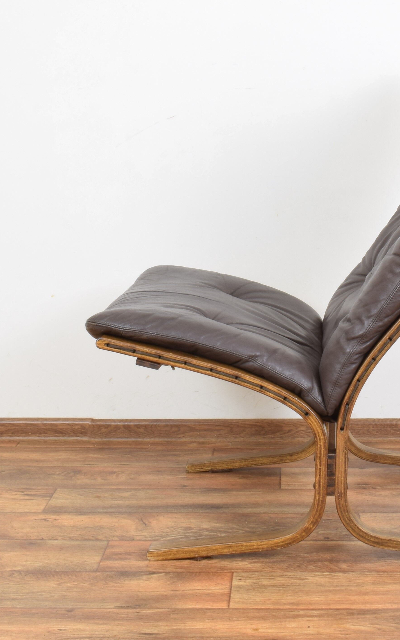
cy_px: 229
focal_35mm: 71
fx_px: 1239
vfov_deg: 28.8
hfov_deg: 18.2
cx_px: 305
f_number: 25
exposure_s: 5
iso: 100
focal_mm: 22
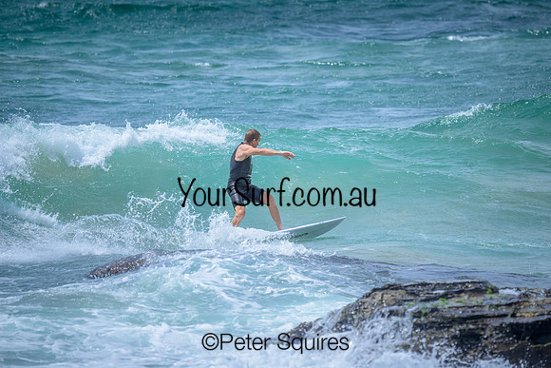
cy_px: 184
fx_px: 12247
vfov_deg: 1.7
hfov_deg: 2.6
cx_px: 276
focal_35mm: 800
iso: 320
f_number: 6.3
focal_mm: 800
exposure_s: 1/3200
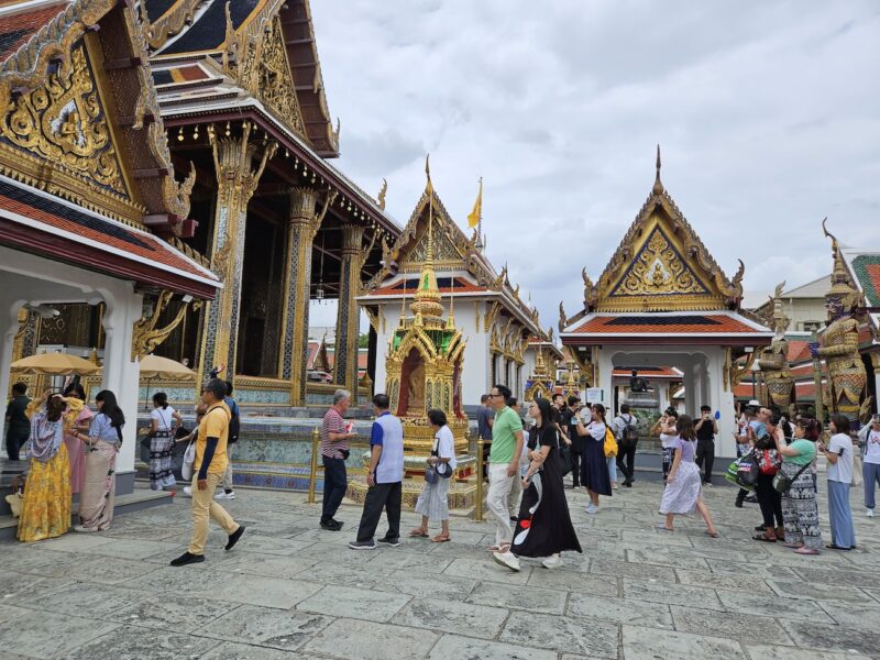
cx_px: 440
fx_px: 585
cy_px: 330
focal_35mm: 23
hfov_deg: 73.9
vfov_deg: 58.9
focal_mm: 5.4
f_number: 1.8
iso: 25
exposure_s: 1/2483
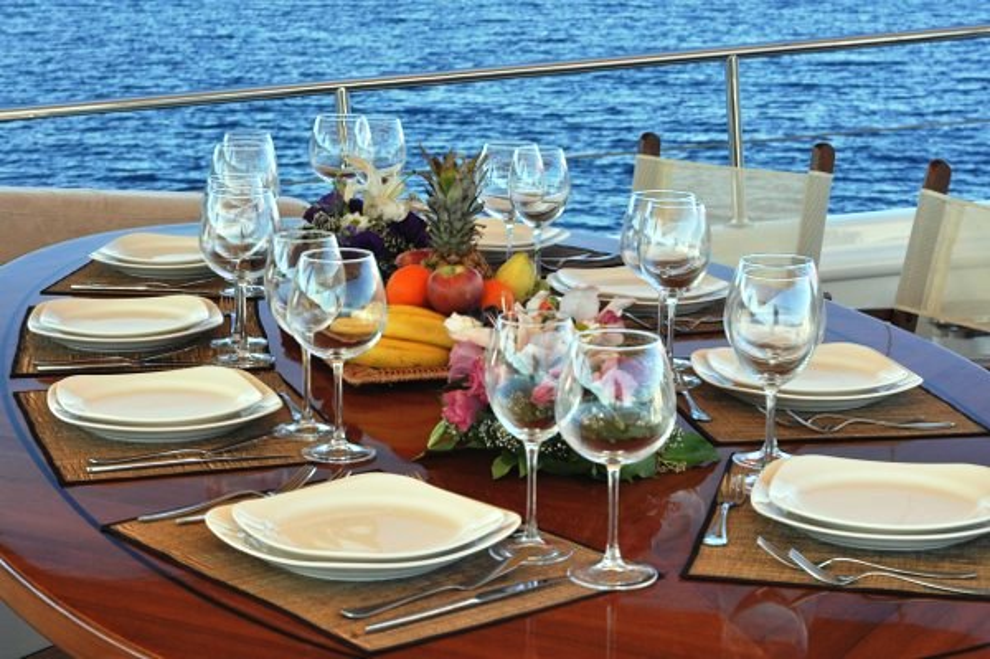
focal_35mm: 75
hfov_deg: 27.0
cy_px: 330
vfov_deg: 18.2
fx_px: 2061
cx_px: 495
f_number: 10
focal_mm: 50
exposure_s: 1/50
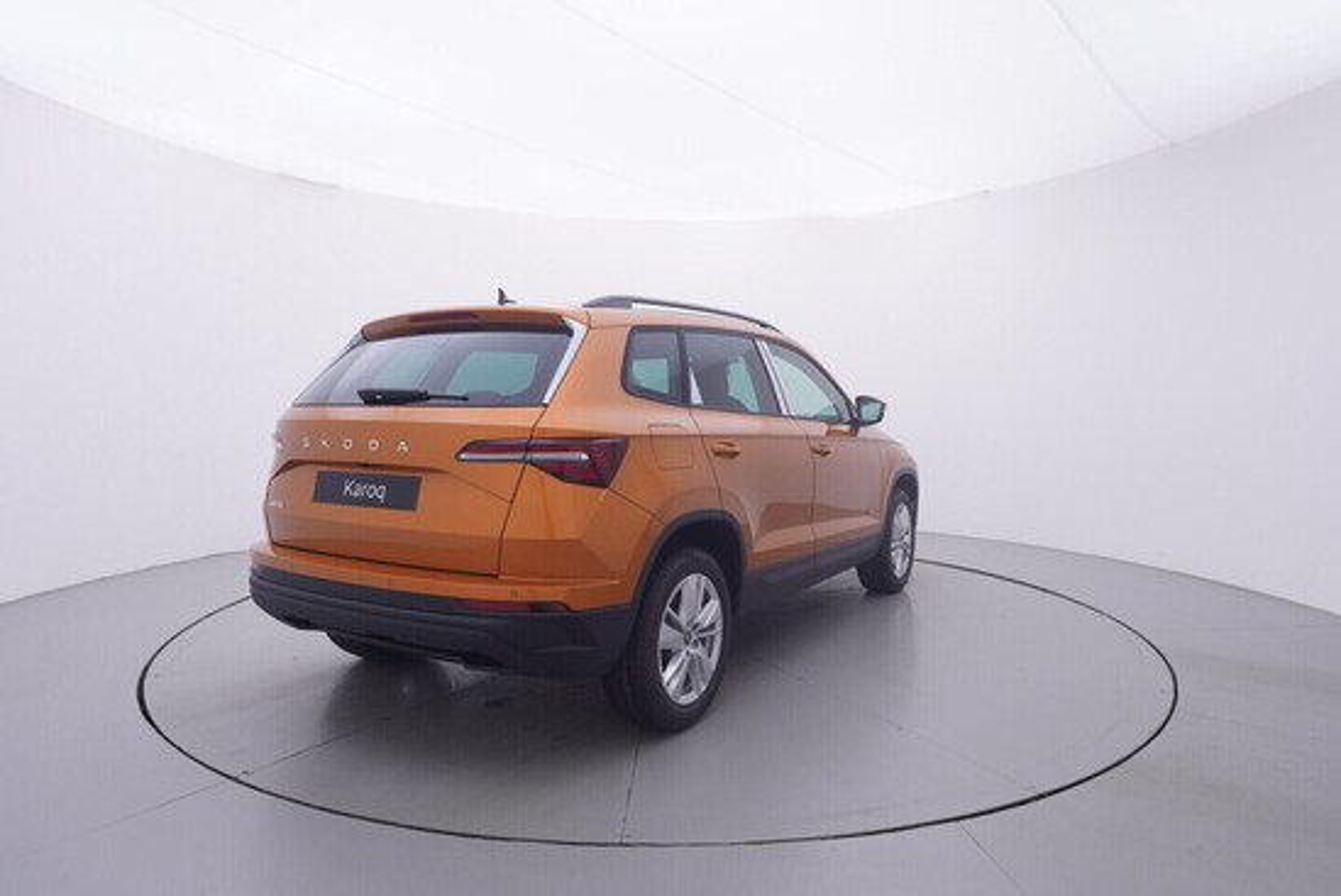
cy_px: 448
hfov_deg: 77.3
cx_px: 670
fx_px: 839
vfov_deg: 56.2
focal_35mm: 22
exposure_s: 1/80
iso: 200
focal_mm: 15
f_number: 5
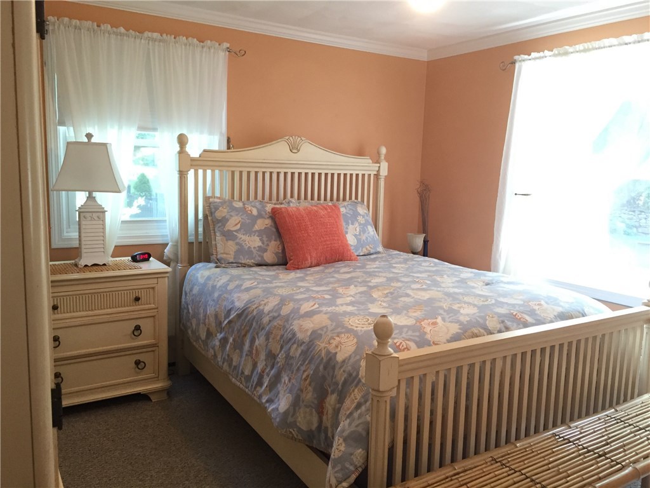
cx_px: 325
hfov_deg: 61.7
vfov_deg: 48.2
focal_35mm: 29
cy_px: 244
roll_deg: -2.6
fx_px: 545
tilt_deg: -8.6
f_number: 2.2
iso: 160
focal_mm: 4.15
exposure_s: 1/30
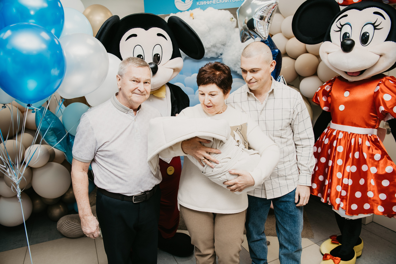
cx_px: 198
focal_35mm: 24
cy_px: 132
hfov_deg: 73.7
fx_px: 264
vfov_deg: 53.1
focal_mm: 24
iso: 160
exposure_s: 1/160
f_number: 4
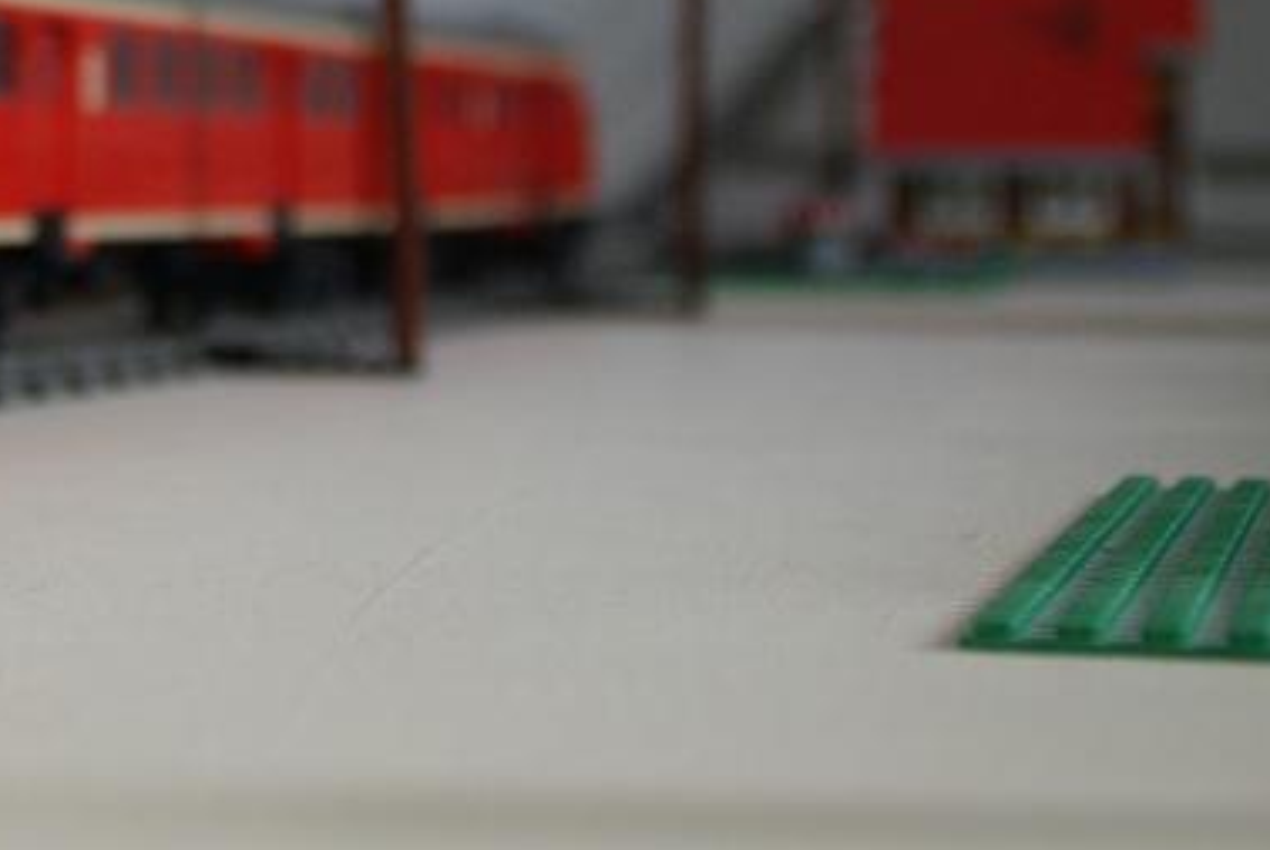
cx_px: -242
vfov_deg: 10.4
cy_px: -282
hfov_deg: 15.3
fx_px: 4556
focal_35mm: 129
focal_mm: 28
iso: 250
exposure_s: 1/50
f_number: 3.5
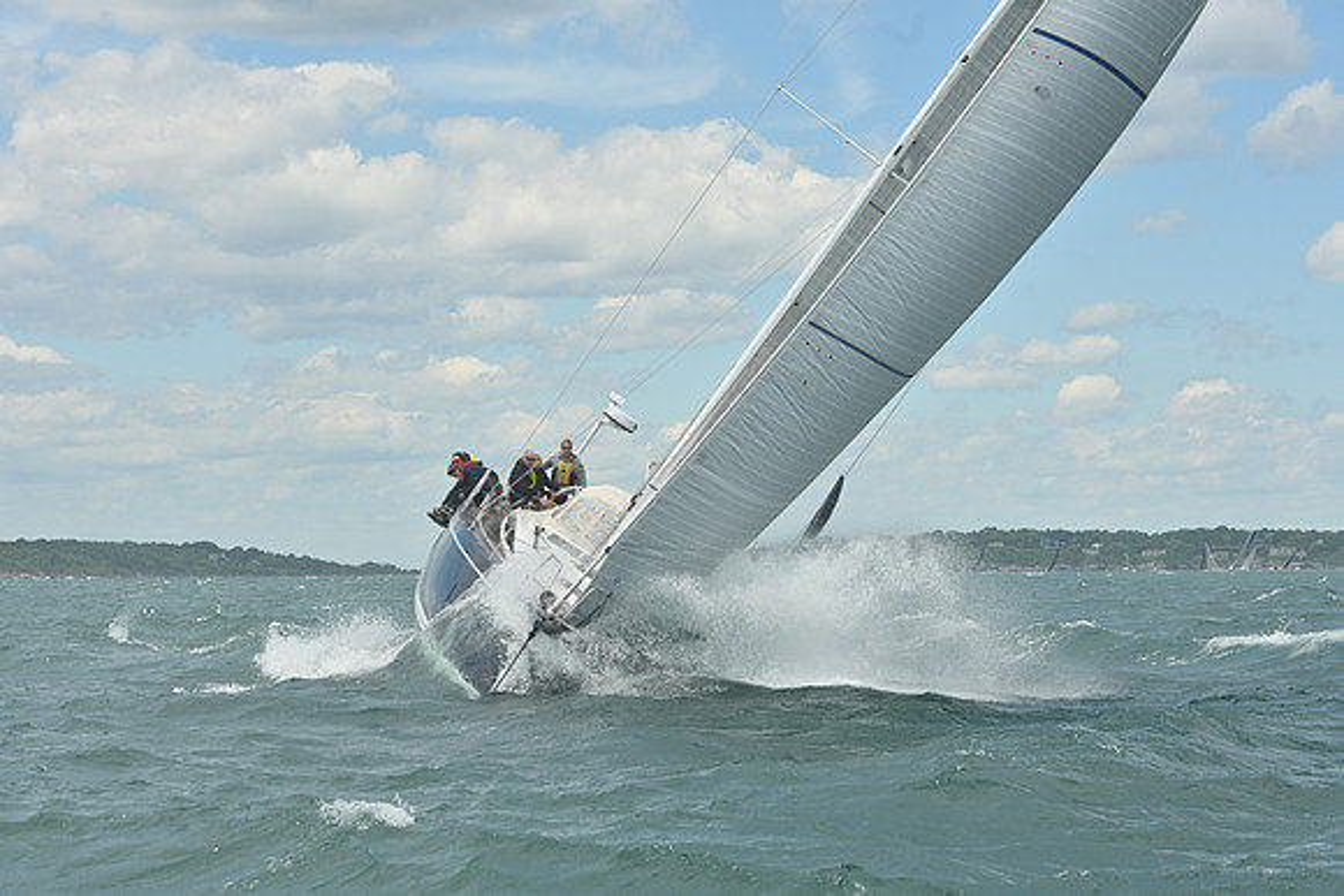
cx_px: 672
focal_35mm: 95
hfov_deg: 21.5
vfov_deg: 14.4
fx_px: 3547
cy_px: 448
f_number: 8
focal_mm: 95
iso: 250
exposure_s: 1/1250
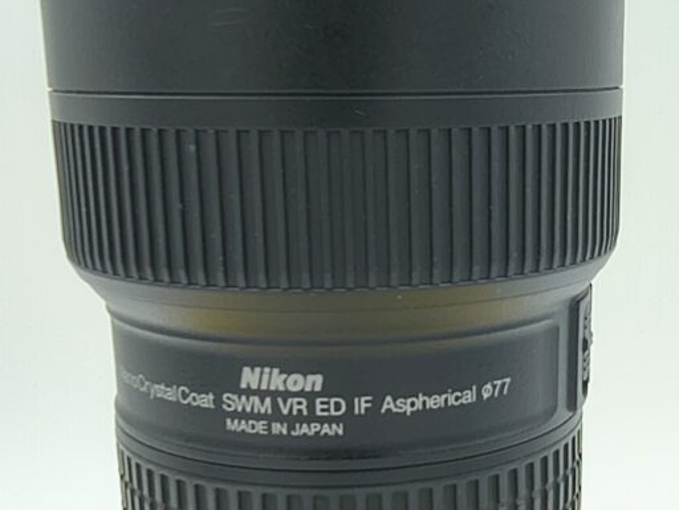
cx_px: 340
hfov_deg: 71.5
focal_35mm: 24
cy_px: 255
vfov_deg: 56.9
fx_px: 471
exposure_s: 1/100
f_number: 2
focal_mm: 1.83
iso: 166
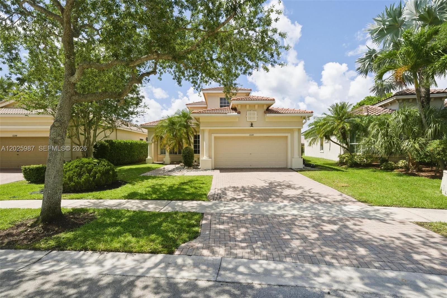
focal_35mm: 16
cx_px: 224
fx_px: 199
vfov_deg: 73.7
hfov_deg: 96.7
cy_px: 149
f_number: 8
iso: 100
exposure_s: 1/125
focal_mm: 16
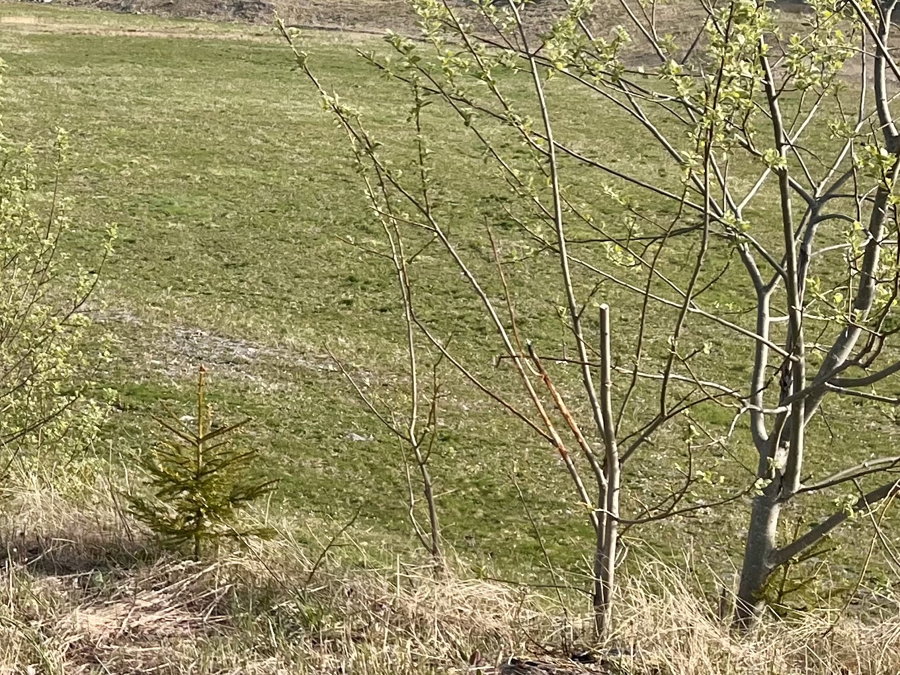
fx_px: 2002
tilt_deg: -8.0
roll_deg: -2.1
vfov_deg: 19.0
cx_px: -177
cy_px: 195
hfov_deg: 23.2
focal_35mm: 77
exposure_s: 1/2268
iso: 50
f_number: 1.6
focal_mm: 5.1
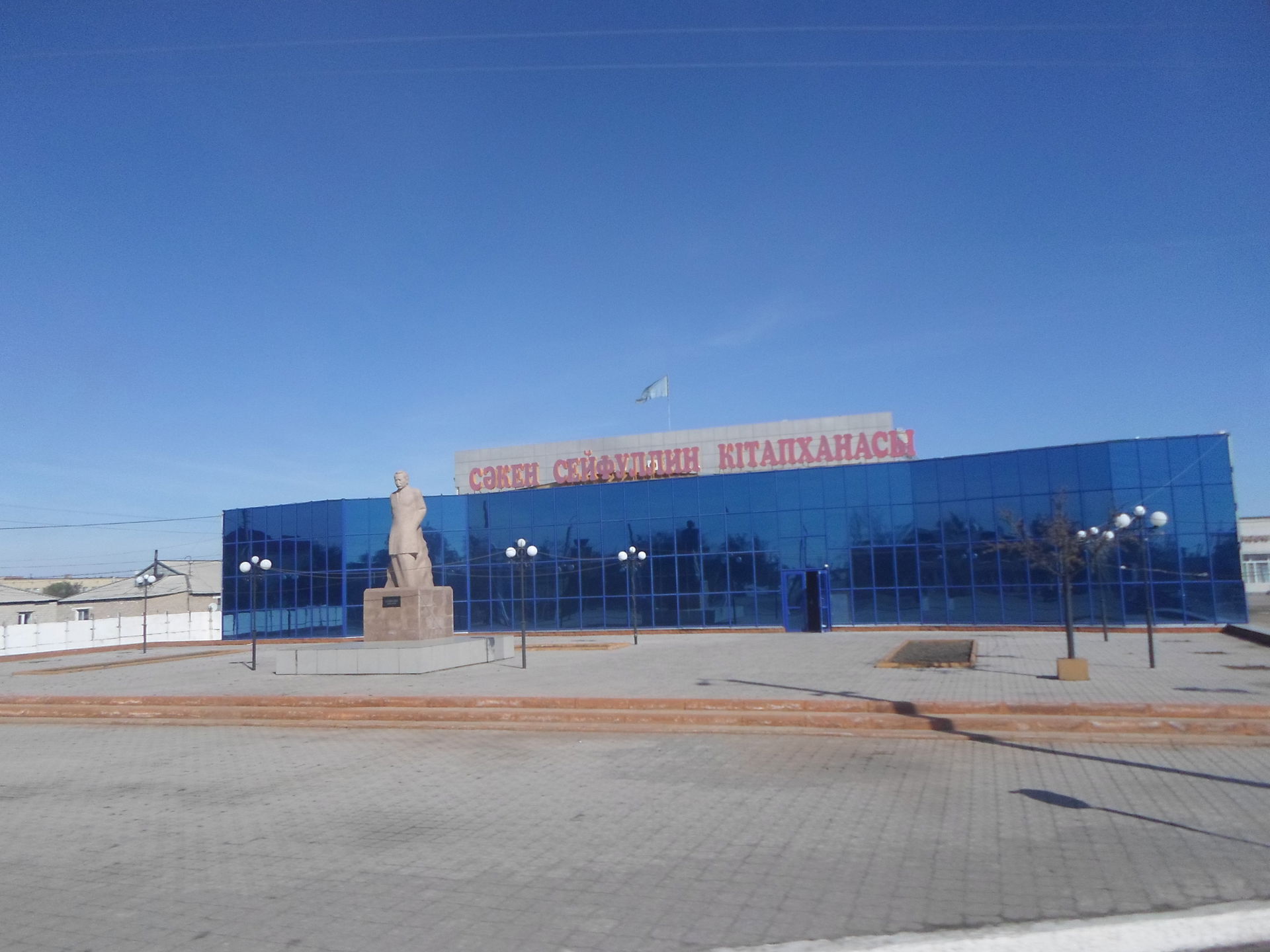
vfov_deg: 54.9
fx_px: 917
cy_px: 476
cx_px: 635
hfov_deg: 69.4
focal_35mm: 25
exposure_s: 1/180
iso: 80
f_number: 9.2
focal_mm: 4.5
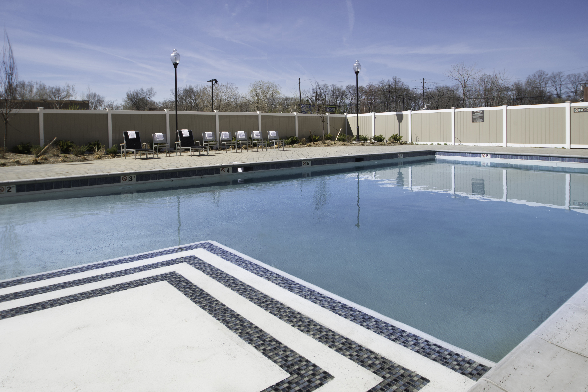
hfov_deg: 73.7
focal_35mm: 24
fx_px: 392
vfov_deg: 53.2
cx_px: 294
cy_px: 196
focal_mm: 24
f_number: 8
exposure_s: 1/250
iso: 100
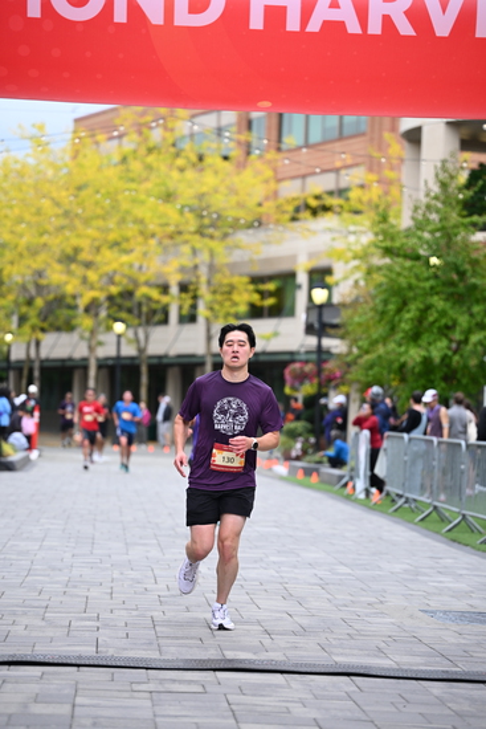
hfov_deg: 13.3
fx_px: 2084
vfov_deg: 19.8
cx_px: 243
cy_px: 364
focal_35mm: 103
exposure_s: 1/2000
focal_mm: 103
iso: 640
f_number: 2.8
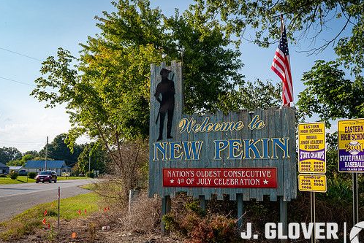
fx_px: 405
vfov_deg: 33.5
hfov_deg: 47.9
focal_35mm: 40
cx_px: 229
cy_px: 131
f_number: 5
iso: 100
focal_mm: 28
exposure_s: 1/400
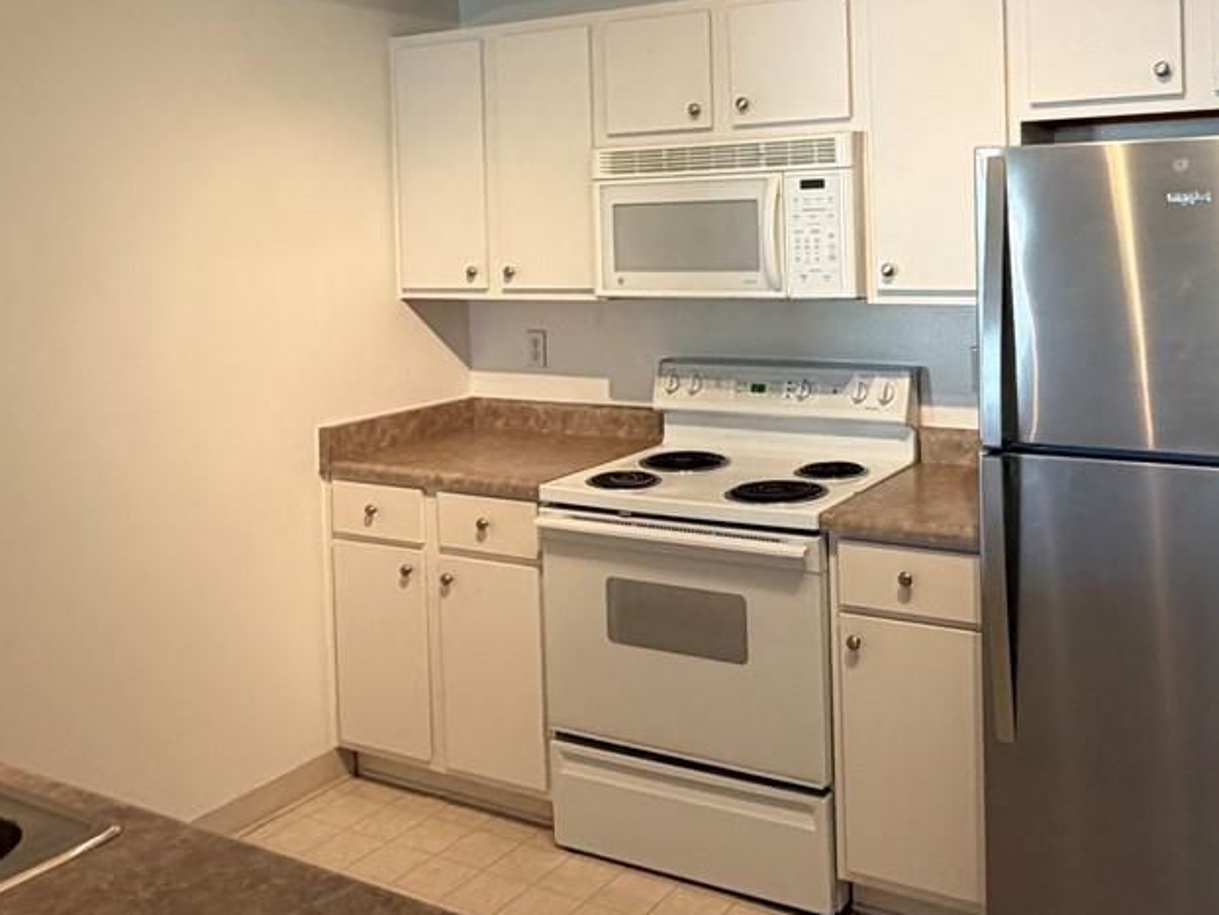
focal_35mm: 36
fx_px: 1268
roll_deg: +2.2
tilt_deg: -0.3
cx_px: 709
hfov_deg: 51.1
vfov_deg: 38.6
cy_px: 225
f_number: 2.2
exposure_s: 1/60
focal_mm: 2.22
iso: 200
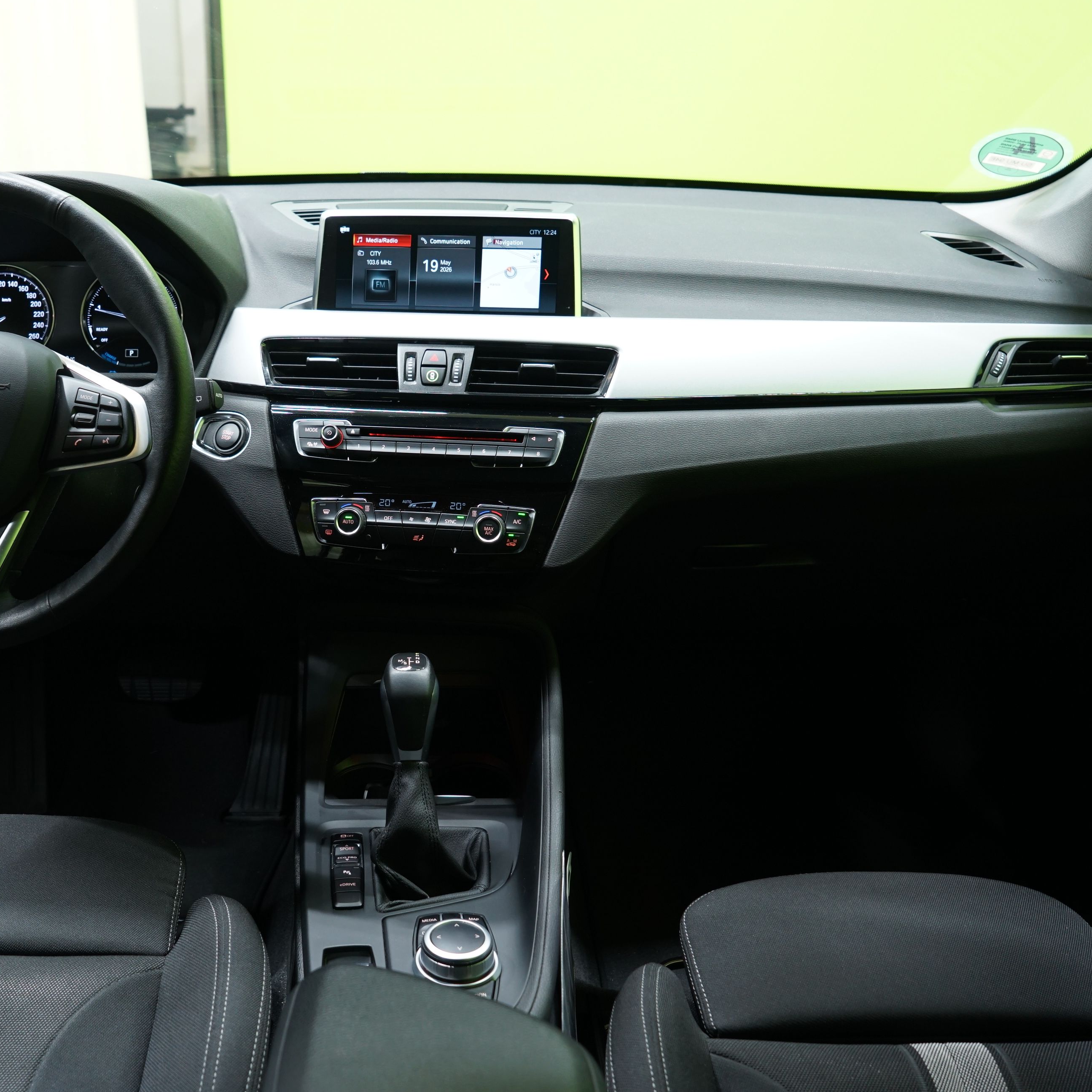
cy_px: 542
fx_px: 1106
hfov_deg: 52.1
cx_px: 422
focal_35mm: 31
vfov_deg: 52.5
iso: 800
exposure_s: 1/20
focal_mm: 24
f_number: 4.5
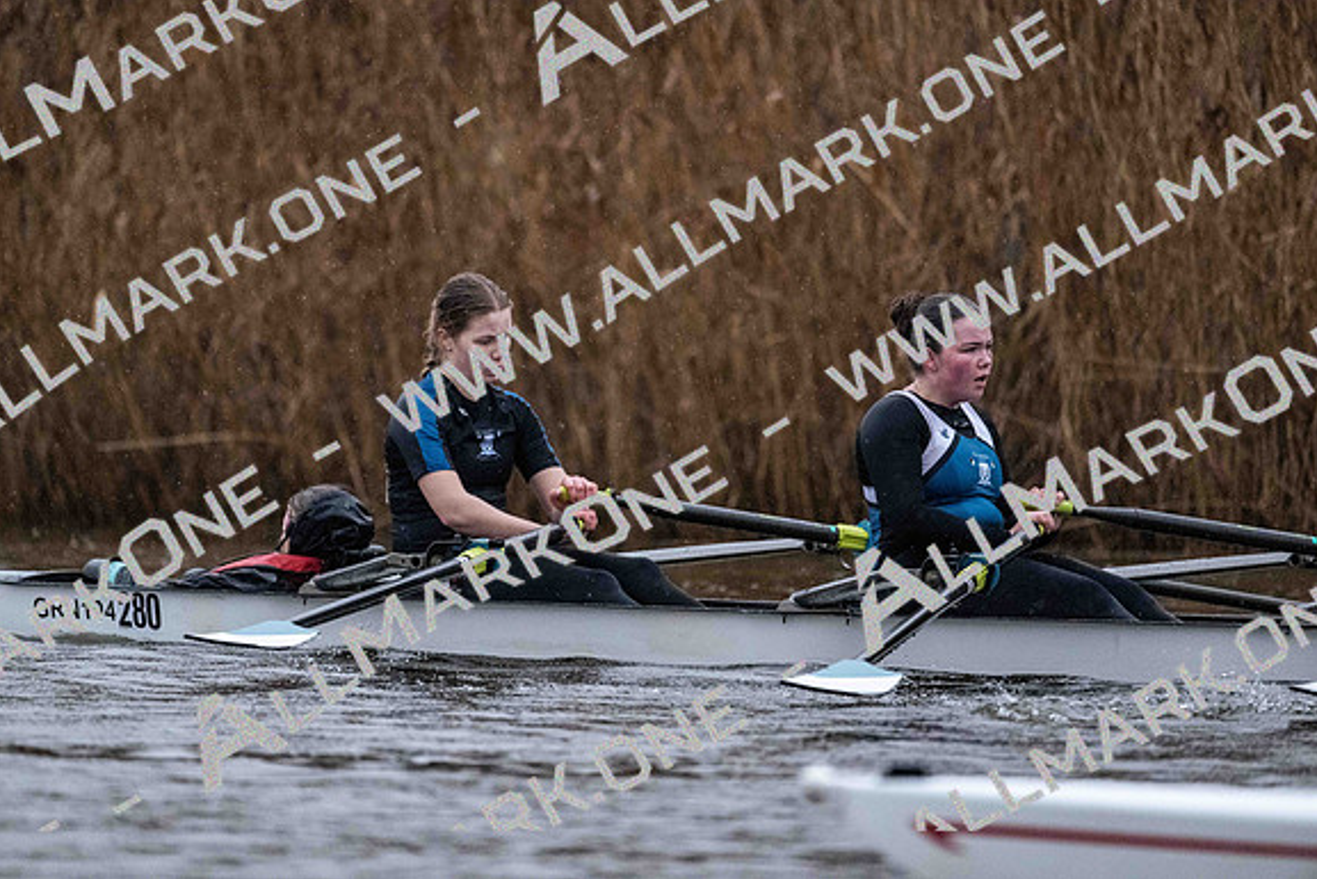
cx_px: 660
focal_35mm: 402
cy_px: 440
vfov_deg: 3.4
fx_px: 14709
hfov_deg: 5.1
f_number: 4.5
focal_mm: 400
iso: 10000
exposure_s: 1/1600
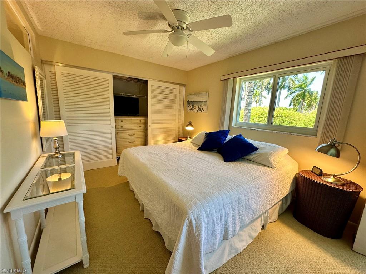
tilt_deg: -9.5
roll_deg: -2.7
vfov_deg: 85.7
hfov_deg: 102.1
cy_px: 137
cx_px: 183
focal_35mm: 14
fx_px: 148
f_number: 2.2
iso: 125
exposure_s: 1/120
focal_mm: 2.22
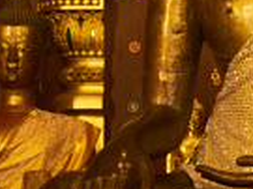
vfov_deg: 6.0
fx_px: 1818
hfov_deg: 7.9
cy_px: 119
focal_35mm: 249
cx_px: 285
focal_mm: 35
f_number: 2.8
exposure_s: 1/10
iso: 400
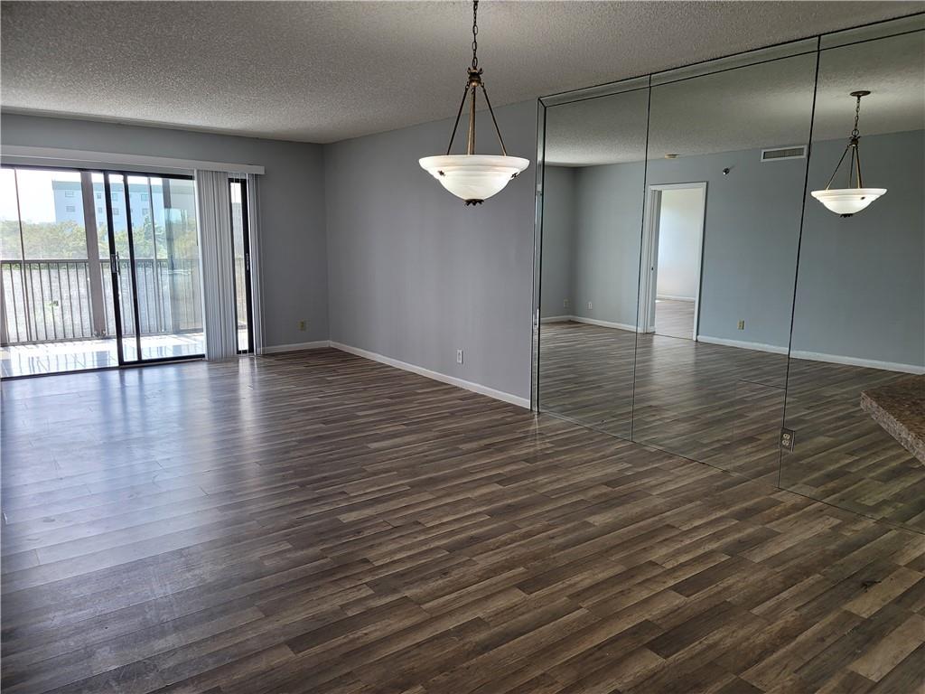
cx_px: 462
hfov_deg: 69.4
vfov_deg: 54.9
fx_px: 668
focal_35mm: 25
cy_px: 347
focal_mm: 7
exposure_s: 1/119
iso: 50
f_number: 1.8
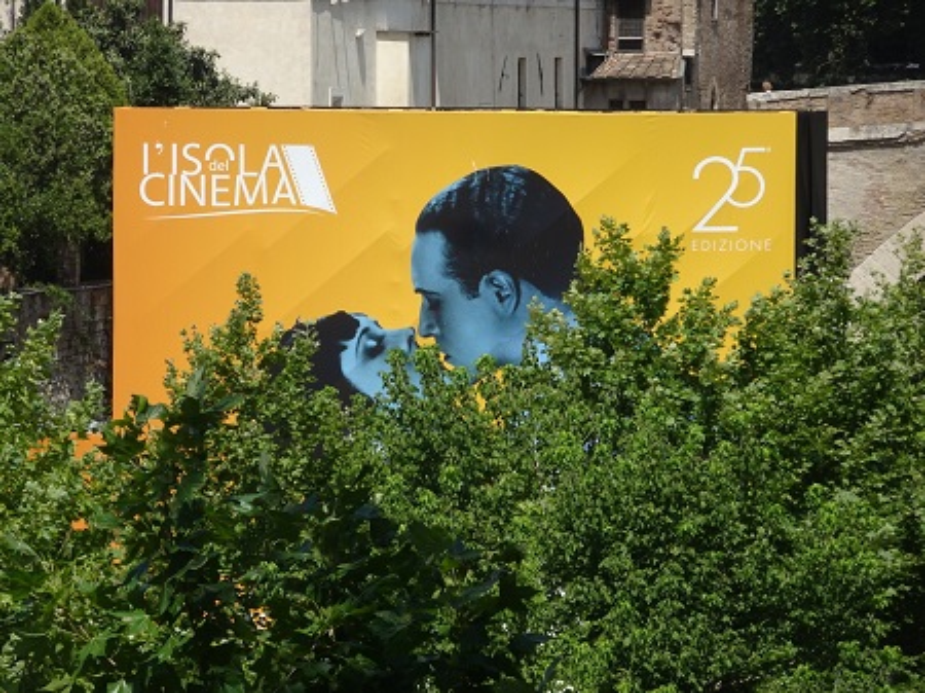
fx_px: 6997
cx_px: 462
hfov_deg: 7.6
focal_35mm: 262
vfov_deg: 5.7
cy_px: 346
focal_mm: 44.78
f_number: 6.3
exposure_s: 1/400
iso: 80
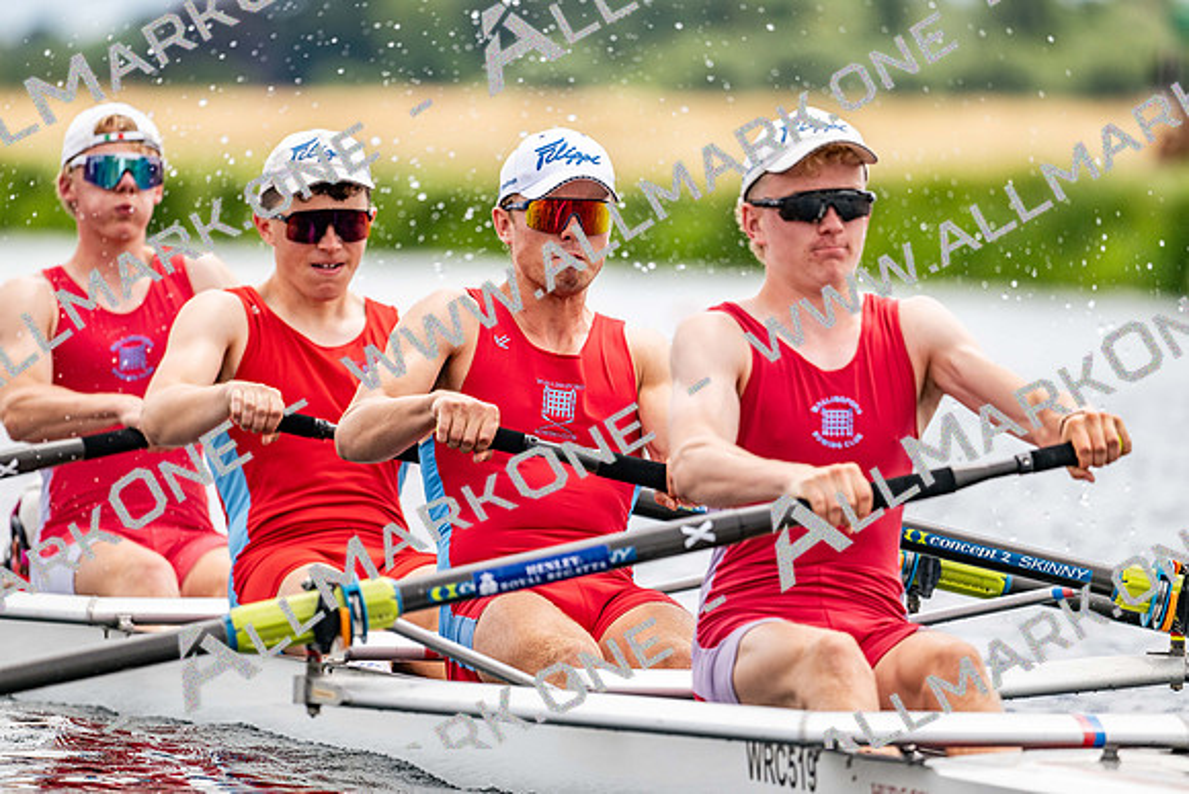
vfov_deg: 3.4
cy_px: 397
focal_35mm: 400
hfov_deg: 5.2
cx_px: 594
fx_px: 13214
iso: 360
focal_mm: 400
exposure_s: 1/2500
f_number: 4.5
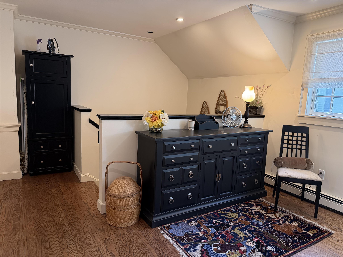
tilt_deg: -8.0
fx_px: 238
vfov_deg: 56.8
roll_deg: -2.3
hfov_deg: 71.6
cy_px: 128
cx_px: 172
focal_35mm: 24
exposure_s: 1/60
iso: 160
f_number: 1.78
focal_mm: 6.76
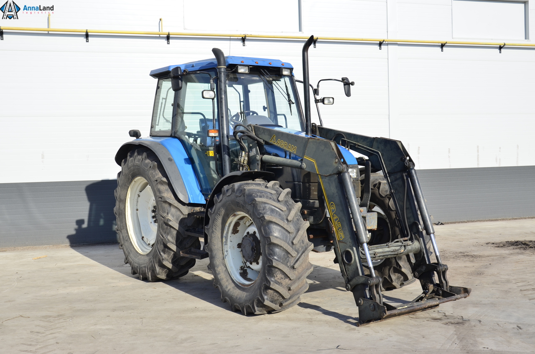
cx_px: 268
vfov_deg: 31.8
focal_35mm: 42
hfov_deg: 46.5
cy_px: 177
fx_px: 623
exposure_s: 1/250
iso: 125
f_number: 10
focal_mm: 28
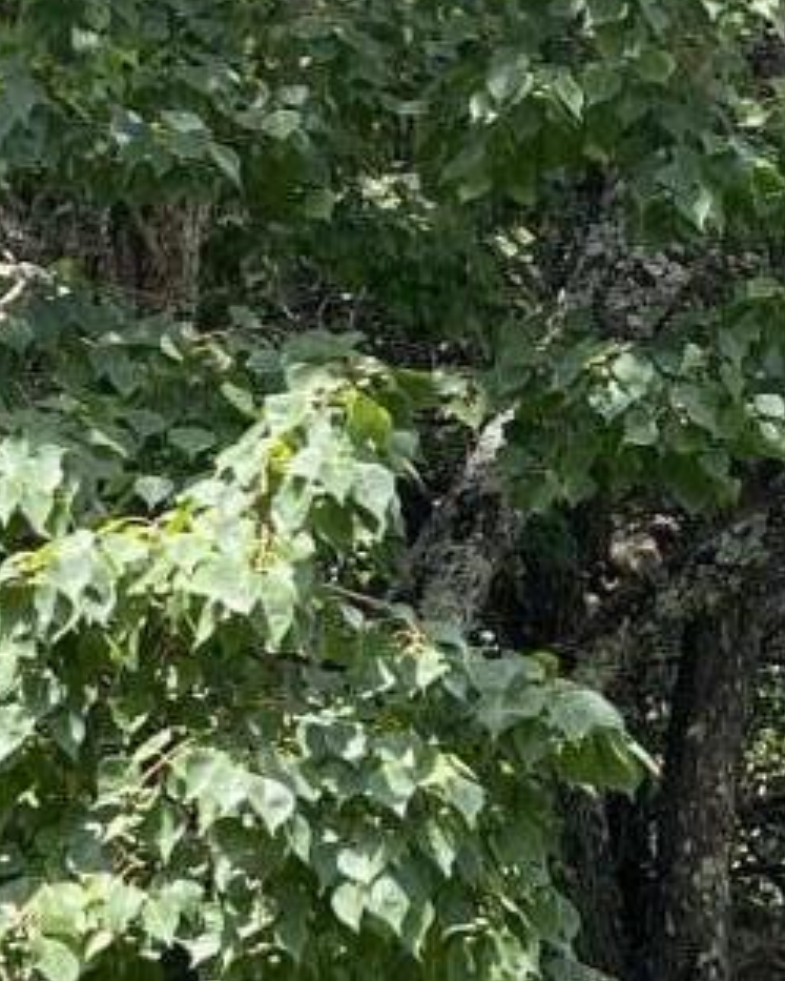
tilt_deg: +19.5
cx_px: 356
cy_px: -73
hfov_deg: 9.5
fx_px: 4731
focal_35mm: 163
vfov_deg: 11.7
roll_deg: +1.1
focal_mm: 5.7
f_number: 1.5
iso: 50
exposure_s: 1/840
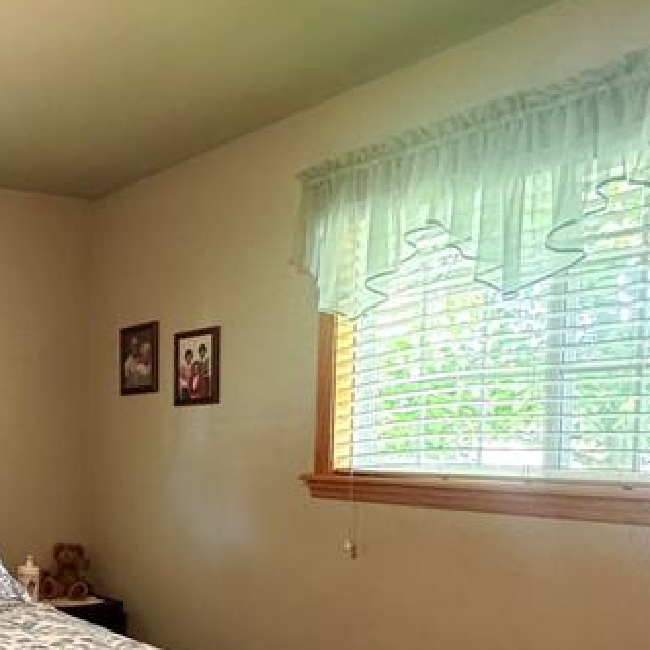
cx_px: -107
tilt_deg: -1.7
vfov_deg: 40.8
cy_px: 478
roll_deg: -0.8
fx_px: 850
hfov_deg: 34.5
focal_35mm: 40
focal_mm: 2.22
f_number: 2.2
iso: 250
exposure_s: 1/60
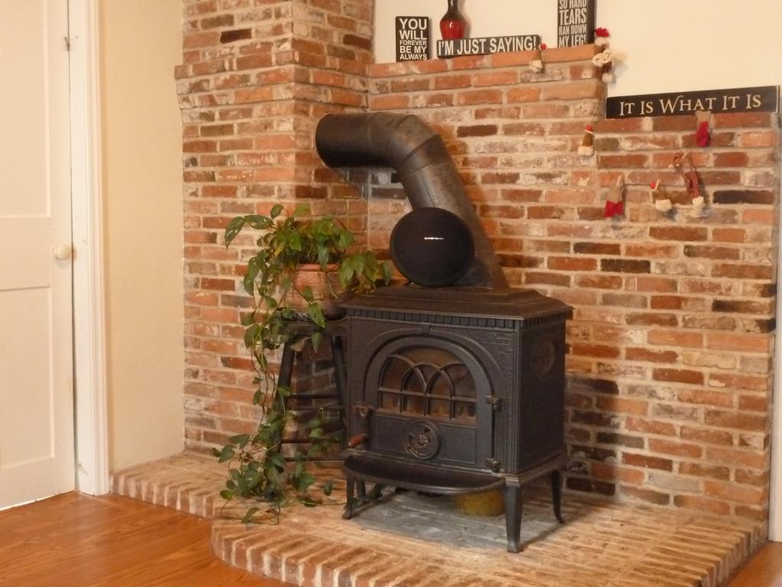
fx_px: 994
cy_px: 294
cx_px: 391
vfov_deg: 32.9
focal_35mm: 44
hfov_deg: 42.9
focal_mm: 7.3
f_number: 3.7
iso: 800
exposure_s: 1/6
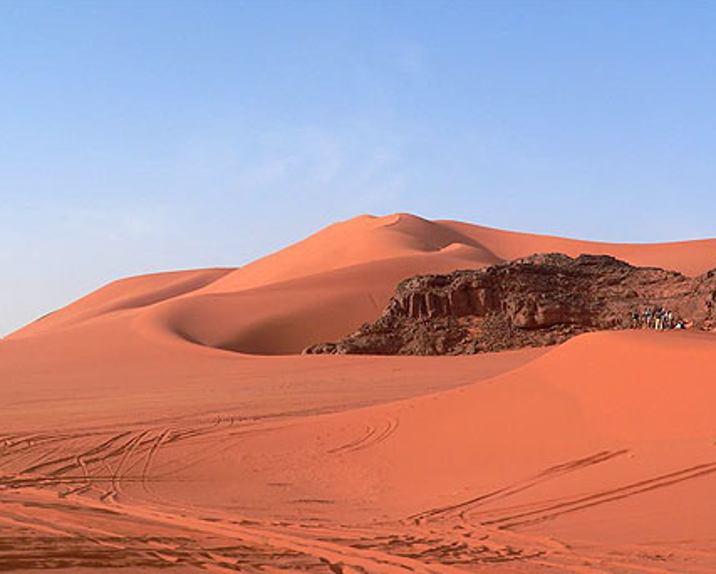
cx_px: 357
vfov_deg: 25.0
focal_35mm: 61
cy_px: 286
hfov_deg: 30.9
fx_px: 1293
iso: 80
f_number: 4.6
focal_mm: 9.7
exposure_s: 1/500
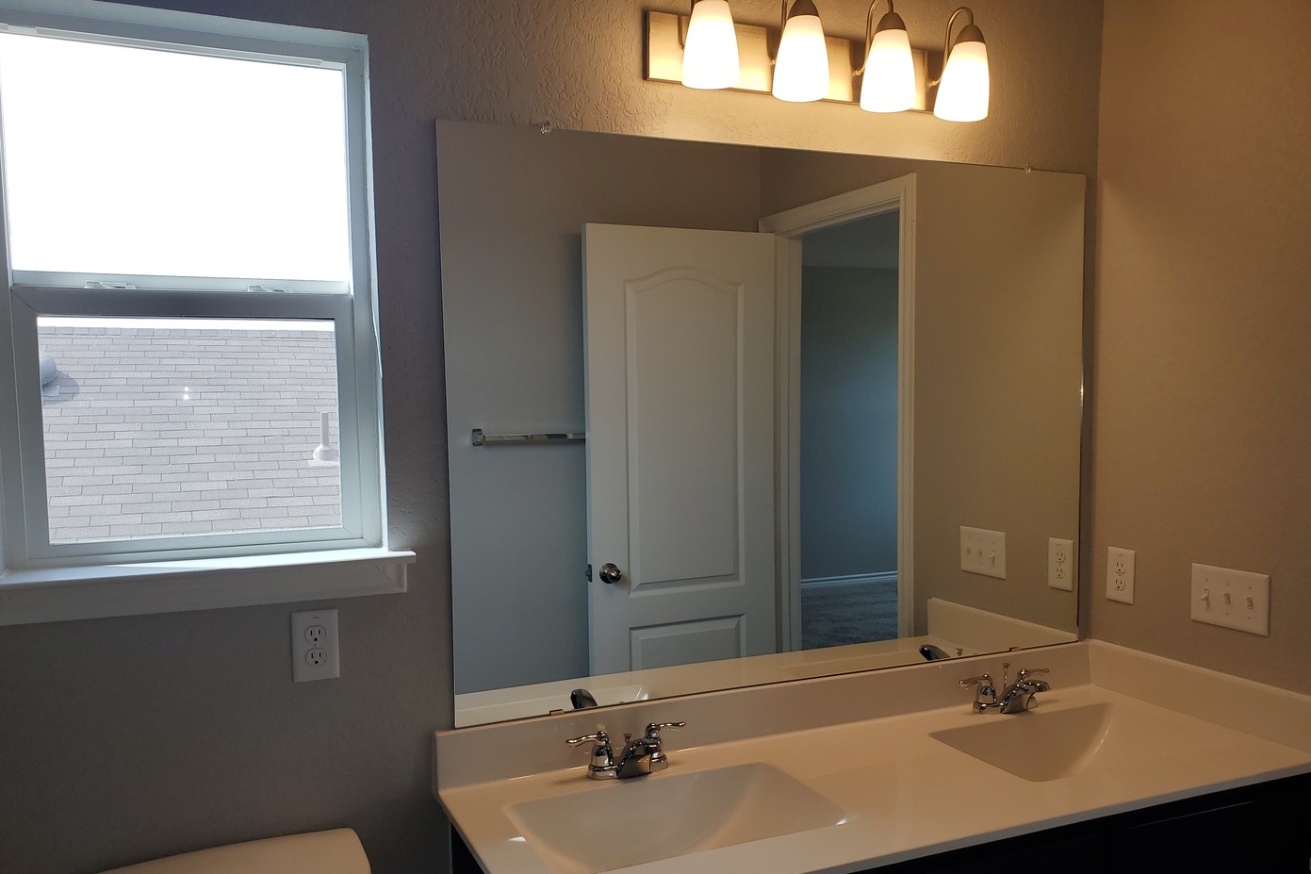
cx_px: 637
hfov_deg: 65.5
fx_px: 1019
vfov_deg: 46.4
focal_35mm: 28
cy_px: 470
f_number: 2.4
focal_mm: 4.3
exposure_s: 1/217
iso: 50
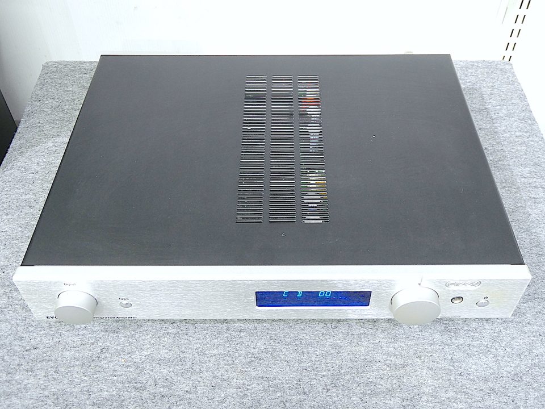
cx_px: 272
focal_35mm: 35
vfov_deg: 40.7
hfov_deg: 52.6
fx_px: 551
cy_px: 204
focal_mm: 6.3
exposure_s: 1/3.2
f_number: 3.7
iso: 200
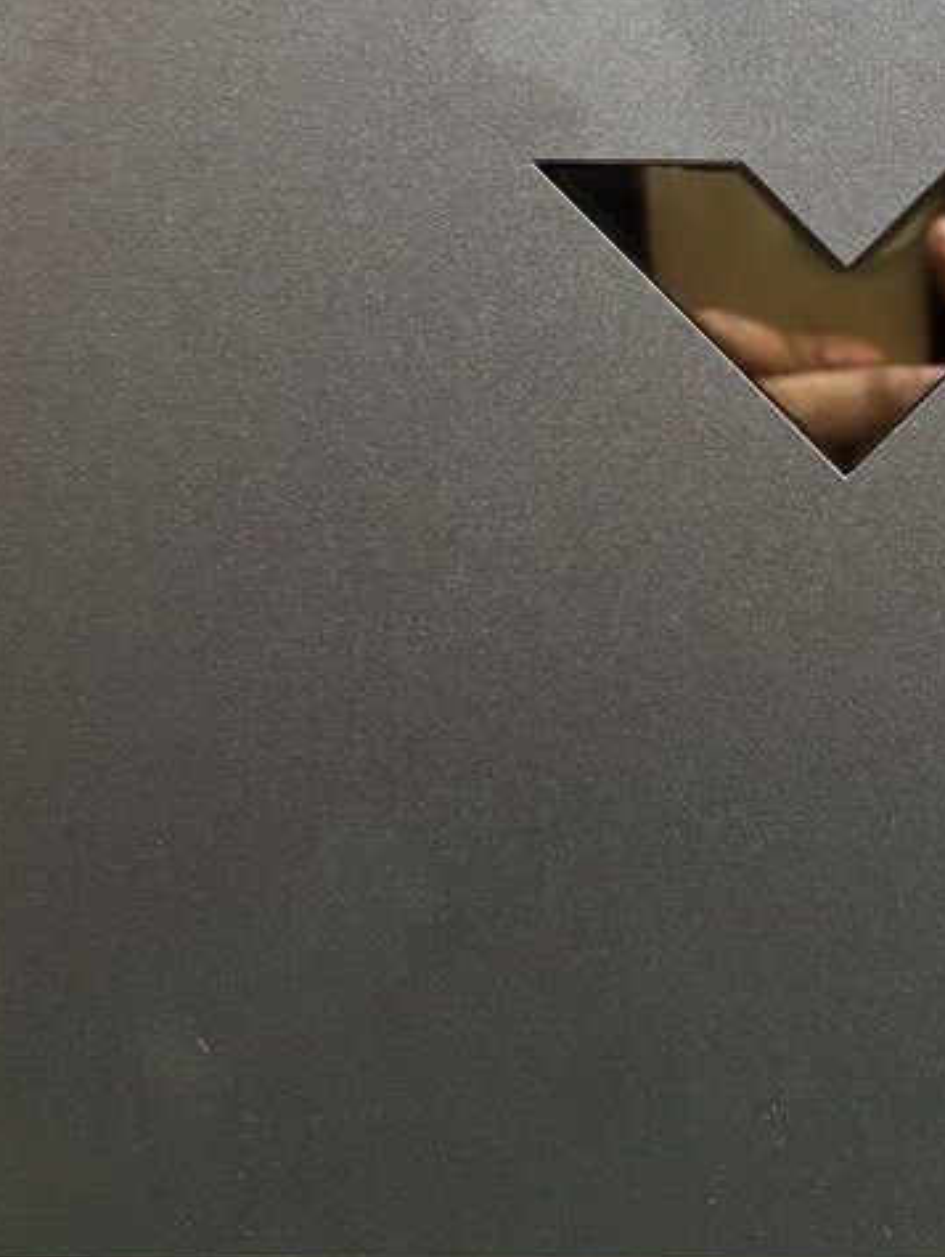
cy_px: 230
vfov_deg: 33.2
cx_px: 831
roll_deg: -0.6
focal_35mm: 56
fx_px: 2036
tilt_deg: -12.3
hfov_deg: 25.4
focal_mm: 5.96
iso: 500
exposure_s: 1/50
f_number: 1.6
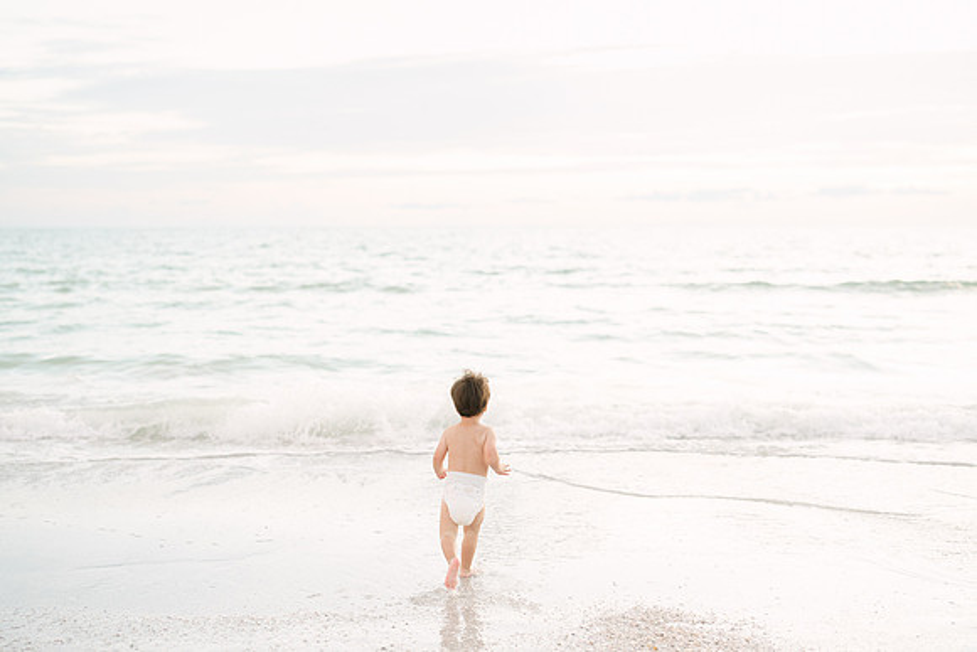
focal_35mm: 50
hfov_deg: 39.6
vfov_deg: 27.0
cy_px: 326
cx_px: 488
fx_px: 1357
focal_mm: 50
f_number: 2
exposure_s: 1/500
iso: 640
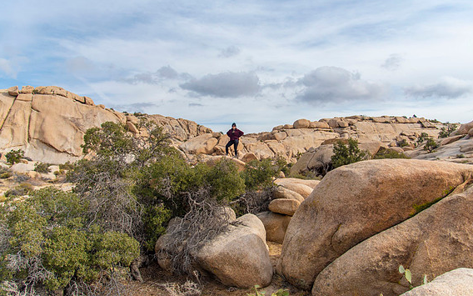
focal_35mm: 25
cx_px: 239
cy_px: 147
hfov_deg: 72.5
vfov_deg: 49.3
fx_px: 322
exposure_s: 1/1250
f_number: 4
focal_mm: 24
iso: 100
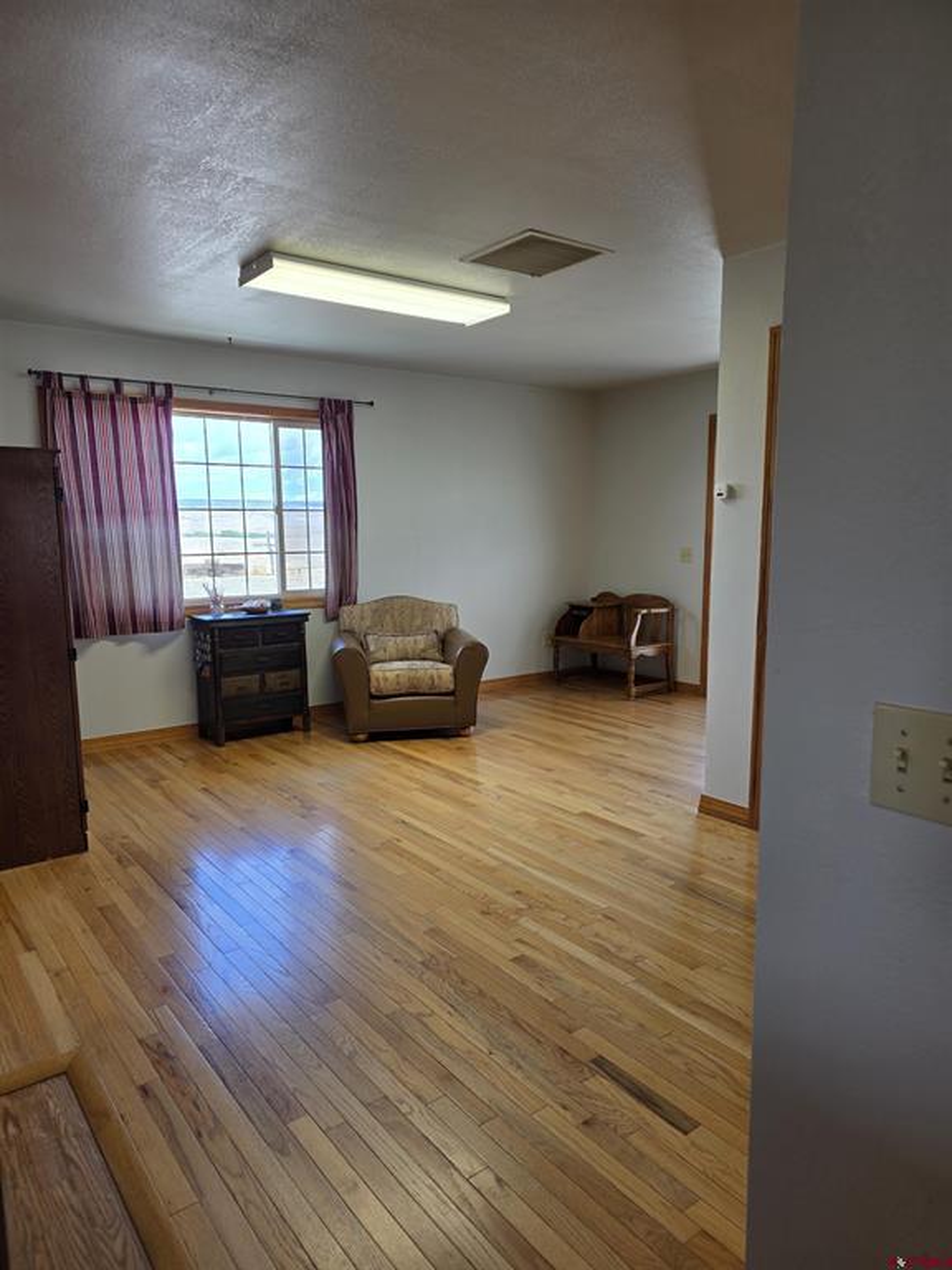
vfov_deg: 73.9
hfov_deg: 58.9
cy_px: 635
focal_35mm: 23
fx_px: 843
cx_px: 476
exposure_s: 1/120
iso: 32
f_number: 1.7
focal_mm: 6.3
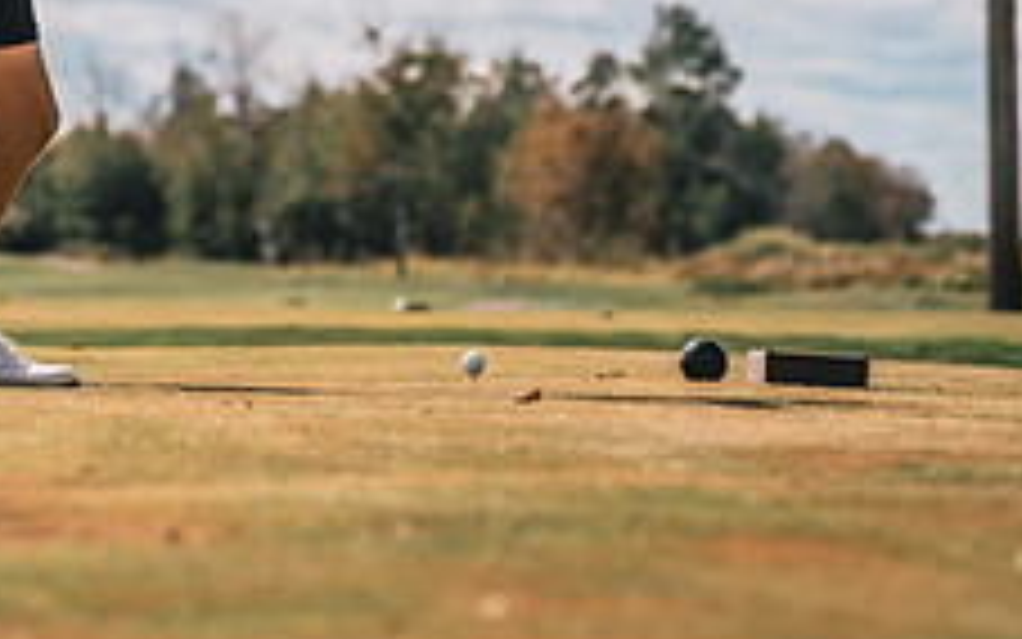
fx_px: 6073
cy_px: -187
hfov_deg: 9.6
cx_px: 45
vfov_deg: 6.0
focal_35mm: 218
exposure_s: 1/8000
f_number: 2.8
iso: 100
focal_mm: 81
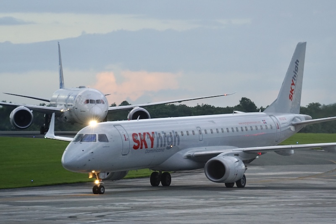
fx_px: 1950
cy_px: 112
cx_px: 168
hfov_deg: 9.8
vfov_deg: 6.6
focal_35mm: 209
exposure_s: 1/60
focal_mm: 209
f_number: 5.6
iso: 1250
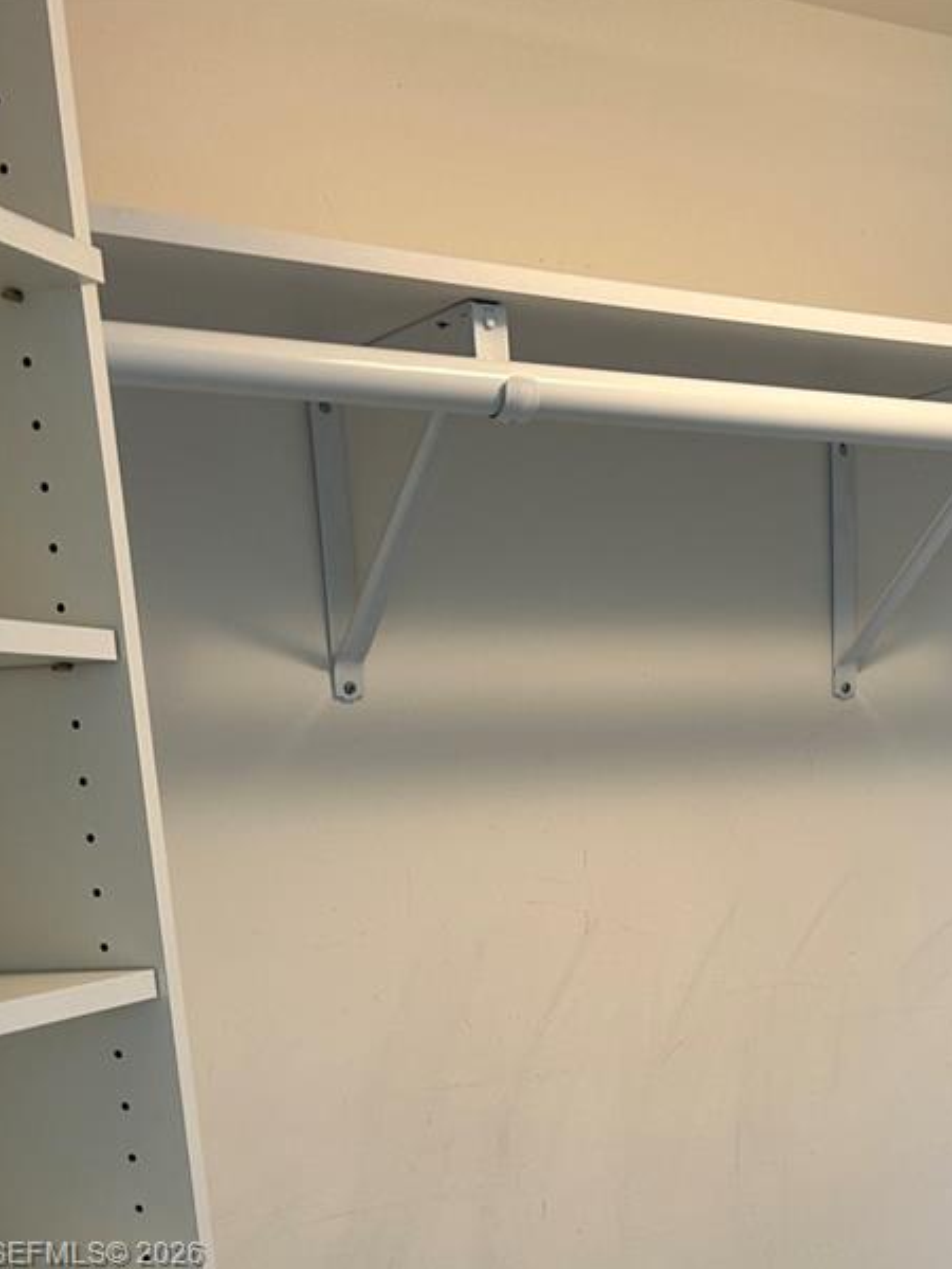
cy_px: 1256
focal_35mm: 52
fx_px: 1907
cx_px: 764
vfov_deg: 33.8
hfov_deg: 27.5
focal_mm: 5.7
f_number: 1.5
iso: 40
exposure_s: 1/120
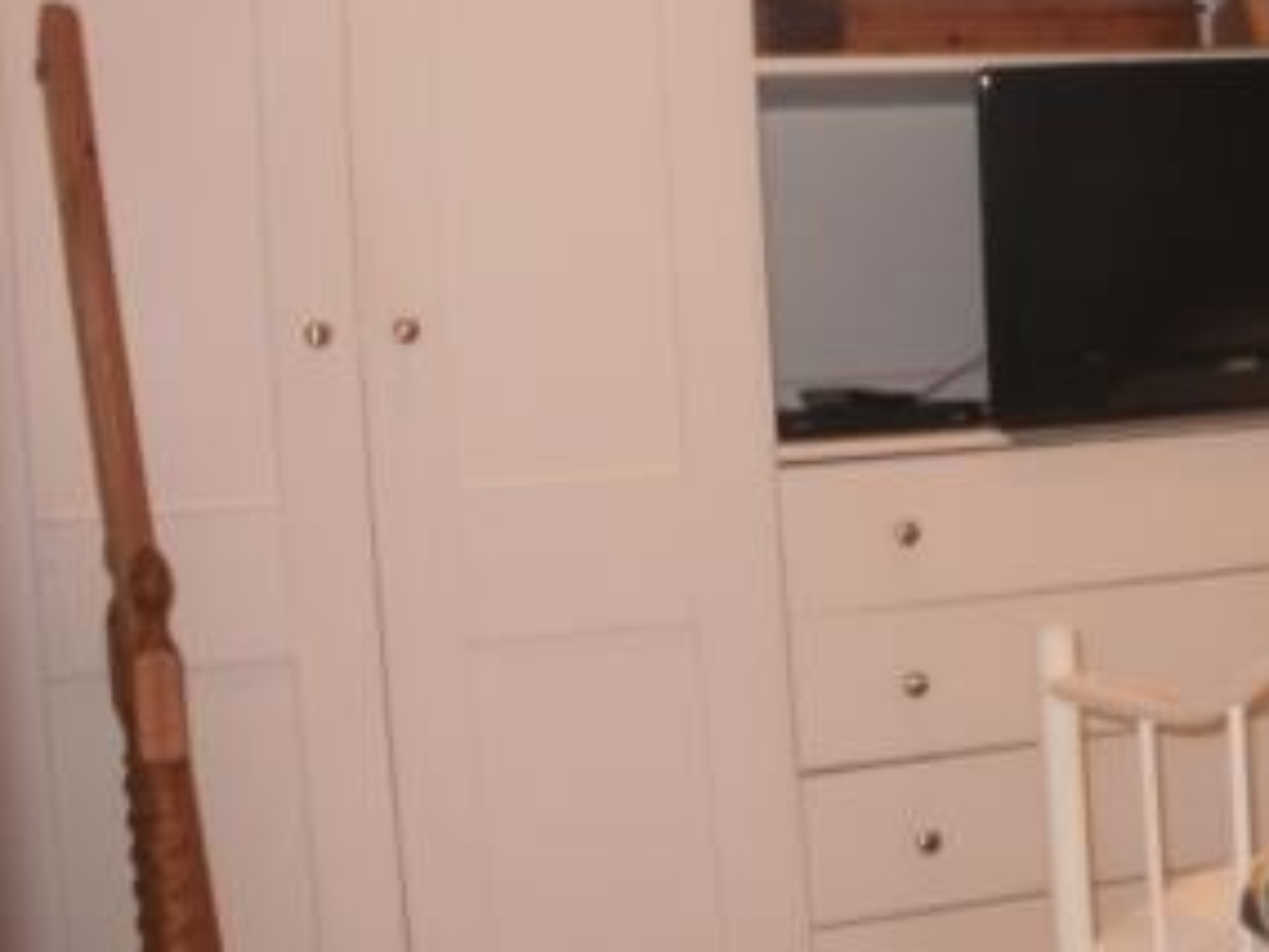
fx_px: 2713
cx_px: 1195
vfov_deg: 19.9
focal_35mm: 74
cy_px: 463
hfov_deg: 25.3
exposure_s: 1/30
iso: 125
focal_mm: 6.3
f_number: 3.5
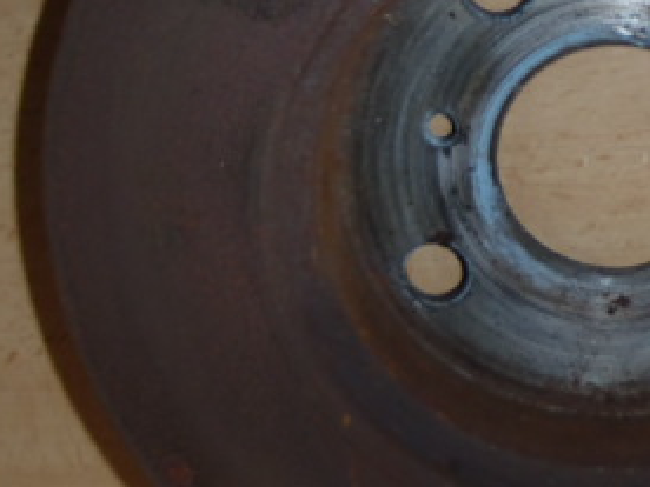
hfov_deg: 21.3
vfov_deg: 16.7
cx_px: 690
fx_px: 1652
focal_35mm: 88
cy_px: 148
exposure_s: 1/40
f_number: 4.6
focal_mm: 6.83
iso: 100
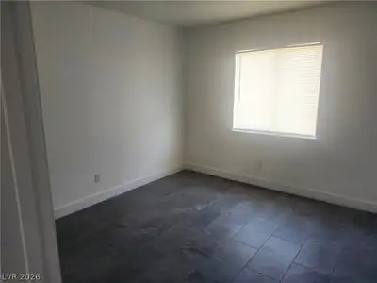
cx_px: 188
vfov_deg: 58.9
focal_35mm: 23
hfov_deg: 73.9
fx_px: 250
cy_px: 142
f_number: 1.8
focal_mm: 5.54
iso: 200
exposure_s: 1/120
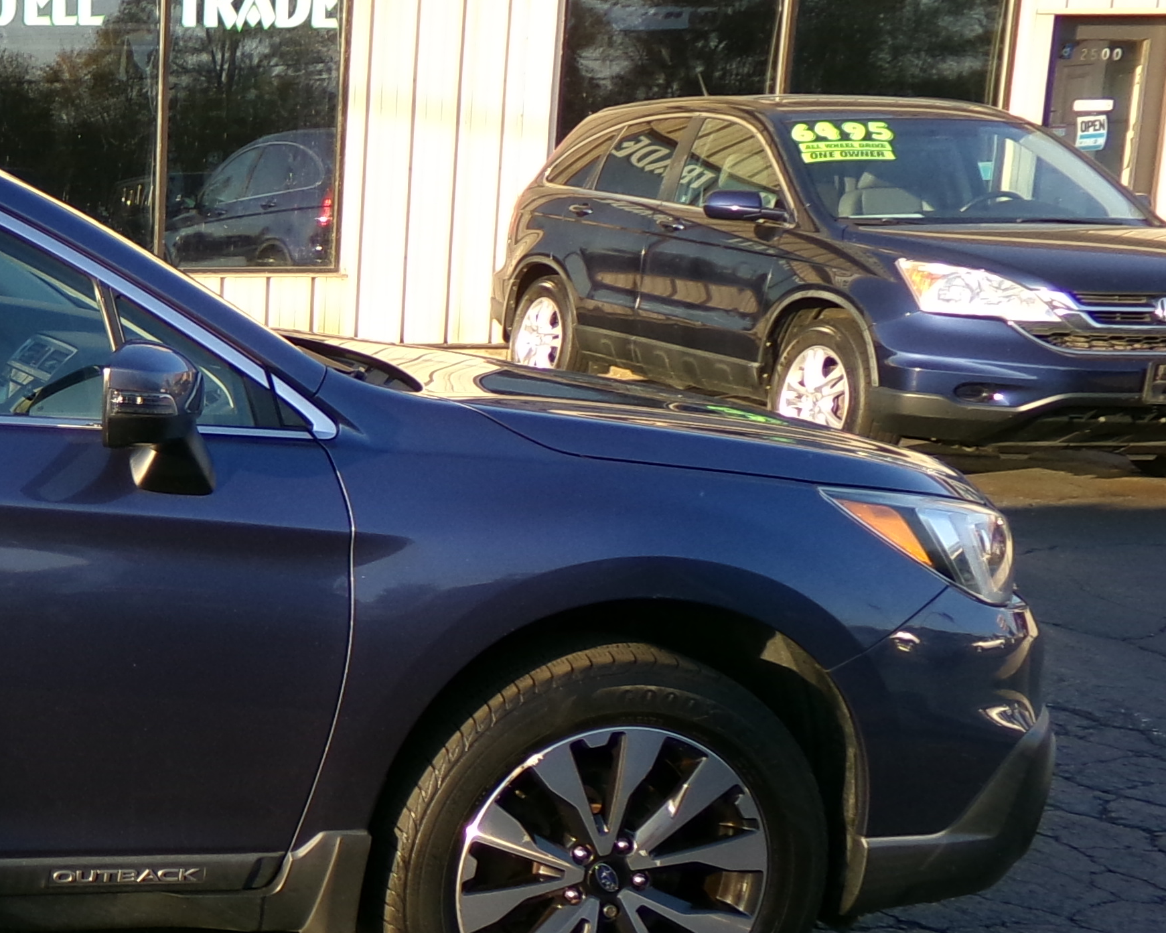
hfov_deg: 26.1
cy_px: 556
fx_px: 2140
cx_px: -345
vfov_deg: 24.6
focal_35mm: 62
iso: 100
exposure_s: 1/210
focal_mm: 4.3
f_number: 3.7
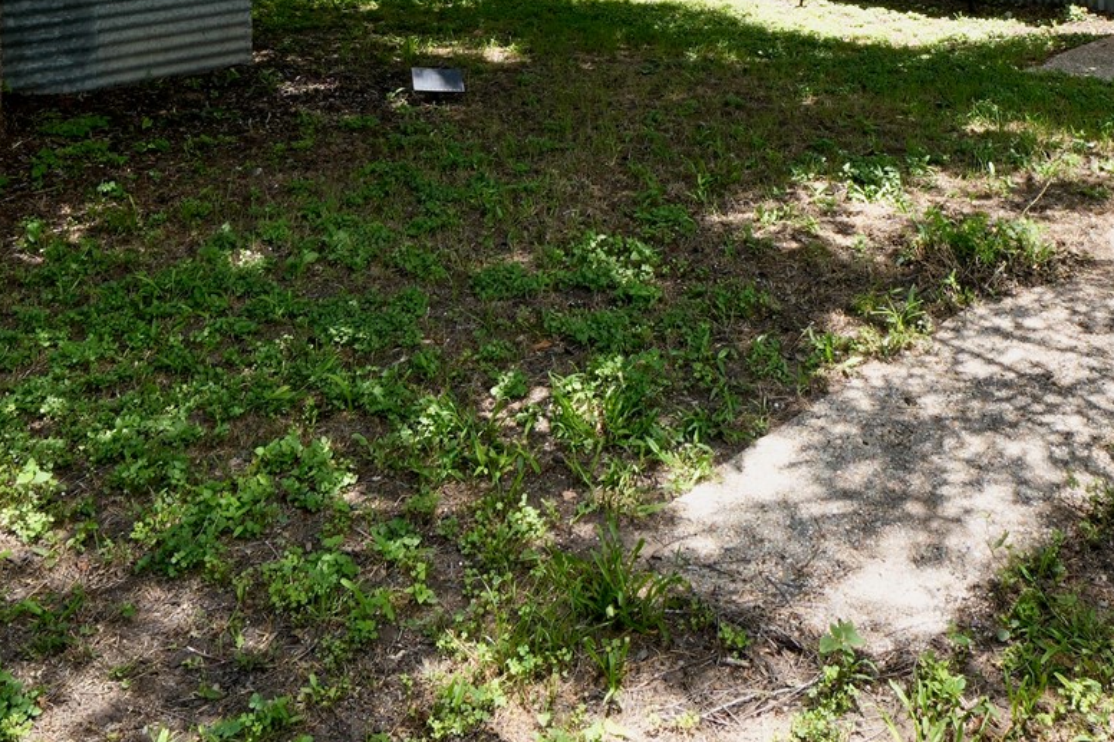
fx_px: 1299
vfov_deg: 26.5
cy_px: -251
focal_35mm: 42
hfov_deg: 46.1
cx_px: 679
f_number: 13
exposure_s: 1/50
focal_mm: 10
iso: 160
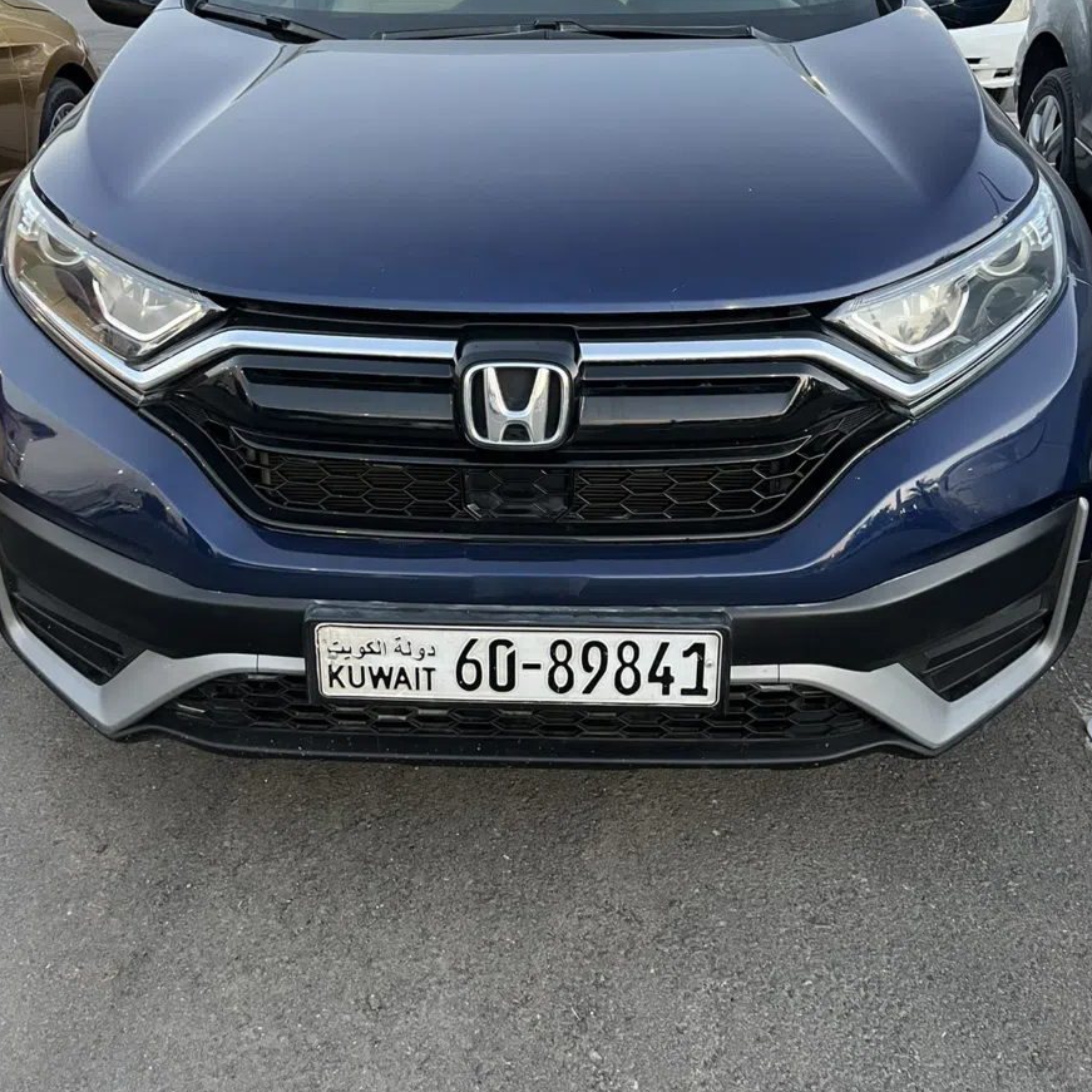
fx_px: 1285
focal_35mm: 36
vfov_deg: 45.5
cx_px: 539
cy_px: 391
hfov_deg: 46.0
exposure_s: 1/60
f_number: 1.5
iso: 160
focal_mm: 5.7
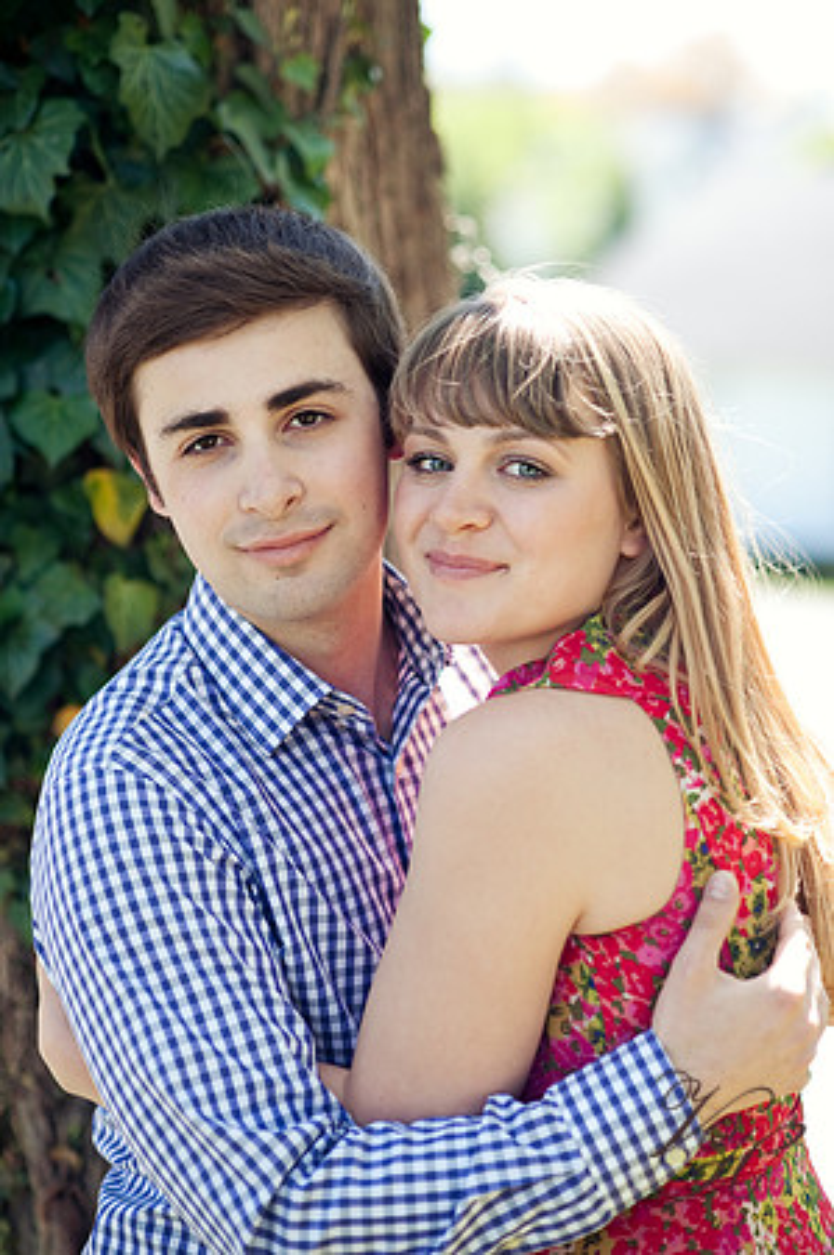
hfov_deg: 16.0
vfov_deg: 23.9
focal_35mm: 85
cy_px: 628
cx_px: 417
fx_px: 2960
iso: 200
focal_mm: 85
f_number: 2.5
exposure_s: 1/800
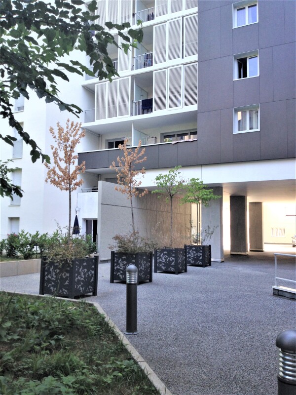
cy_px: 198
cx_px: 148
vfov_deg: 52.6
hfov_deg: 40.7
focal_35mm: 35
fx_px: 399
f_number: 2.4
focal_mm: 4.28
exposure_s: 1/201
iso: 50
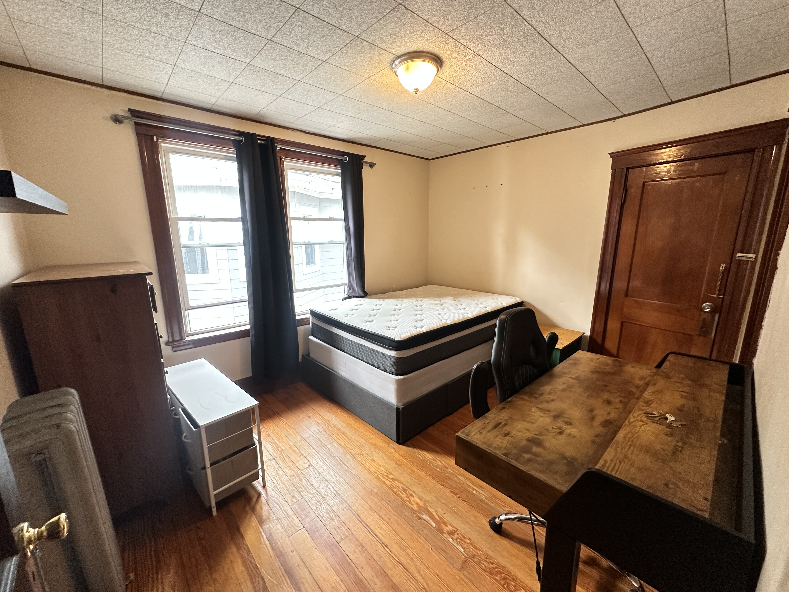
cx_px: 394
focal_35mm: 14
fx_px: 319
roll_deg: -0.5
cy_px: 296
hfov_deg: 102.1
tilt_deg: -12.3
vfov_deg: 85.7
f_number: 2.2
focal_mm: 2.22
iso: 320
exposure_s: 1/60
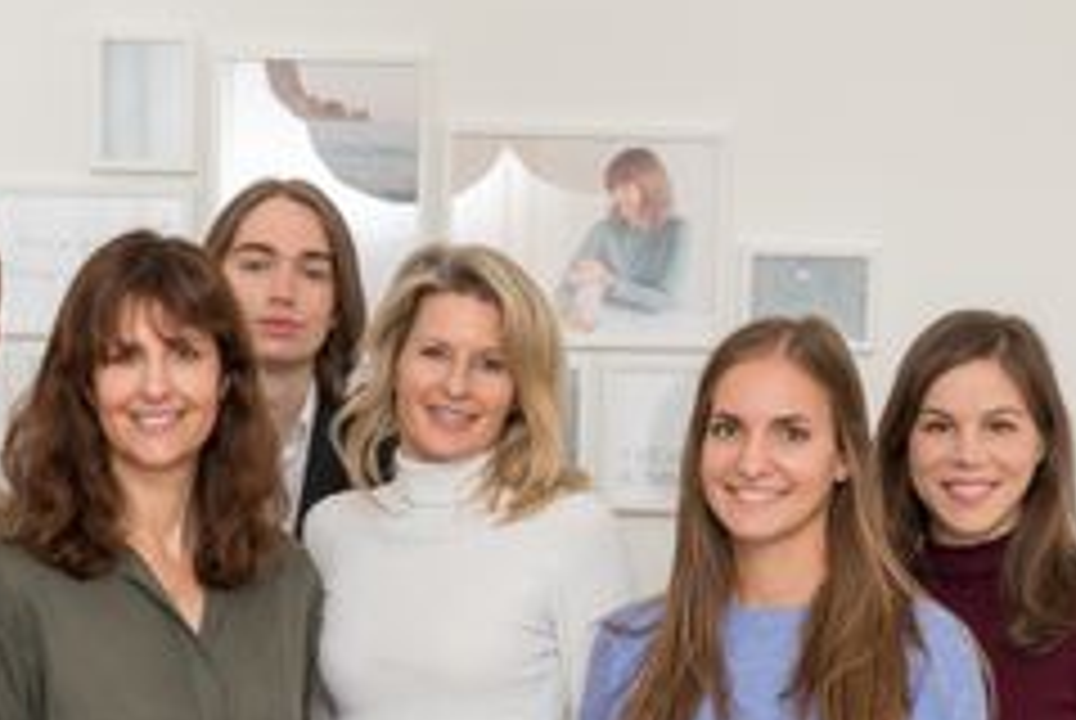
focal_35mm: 77
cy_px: 598
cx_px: 378
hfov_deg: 26.2
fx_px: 2304
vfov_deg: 17.6
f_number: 4.5
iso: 640
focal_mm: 36
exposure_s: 1/100
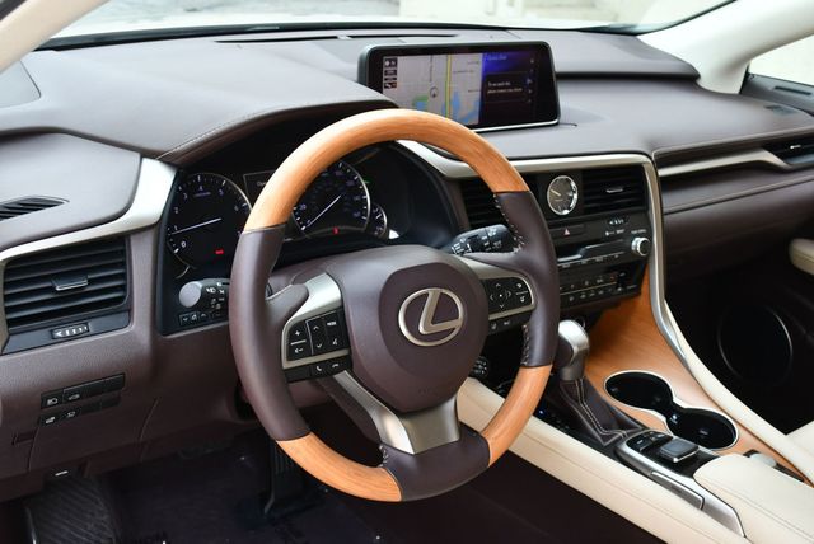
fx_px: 905
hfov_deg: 48.4
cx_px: 407
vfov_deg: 33.5
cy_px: 272
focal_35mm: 40
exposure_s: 1/250
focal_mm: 20
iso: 400
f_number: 4.5
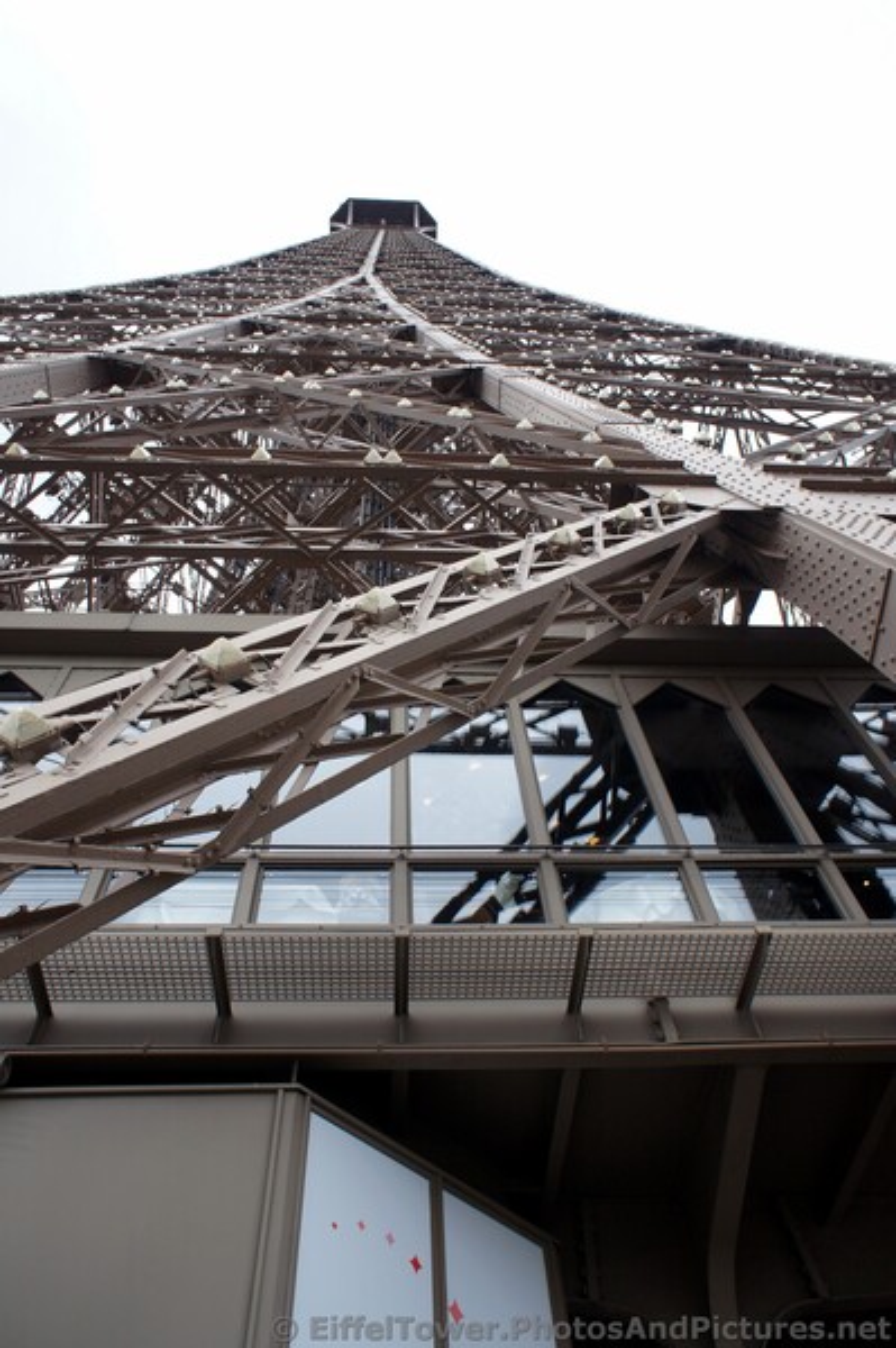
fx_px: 897
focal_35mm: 24
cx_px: 448
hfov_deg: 53.1
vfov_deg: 73.8
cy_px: 674
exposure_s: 1/320
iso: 200
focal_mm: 16
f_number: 5.6
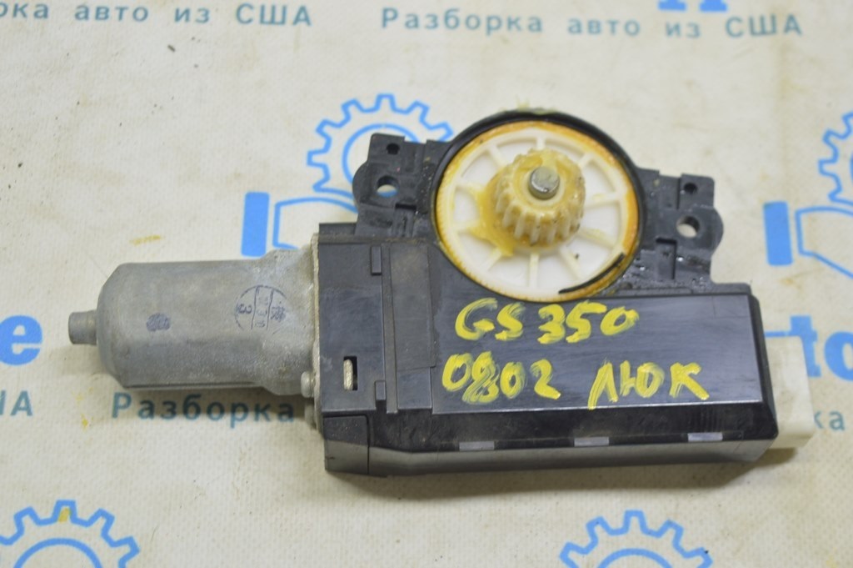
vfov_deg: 22.6
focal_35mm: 60
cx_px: 426
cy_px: 284
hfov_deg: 33.4
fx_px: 1420
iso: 400
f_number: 5.6
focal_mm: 40
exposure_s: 1/20
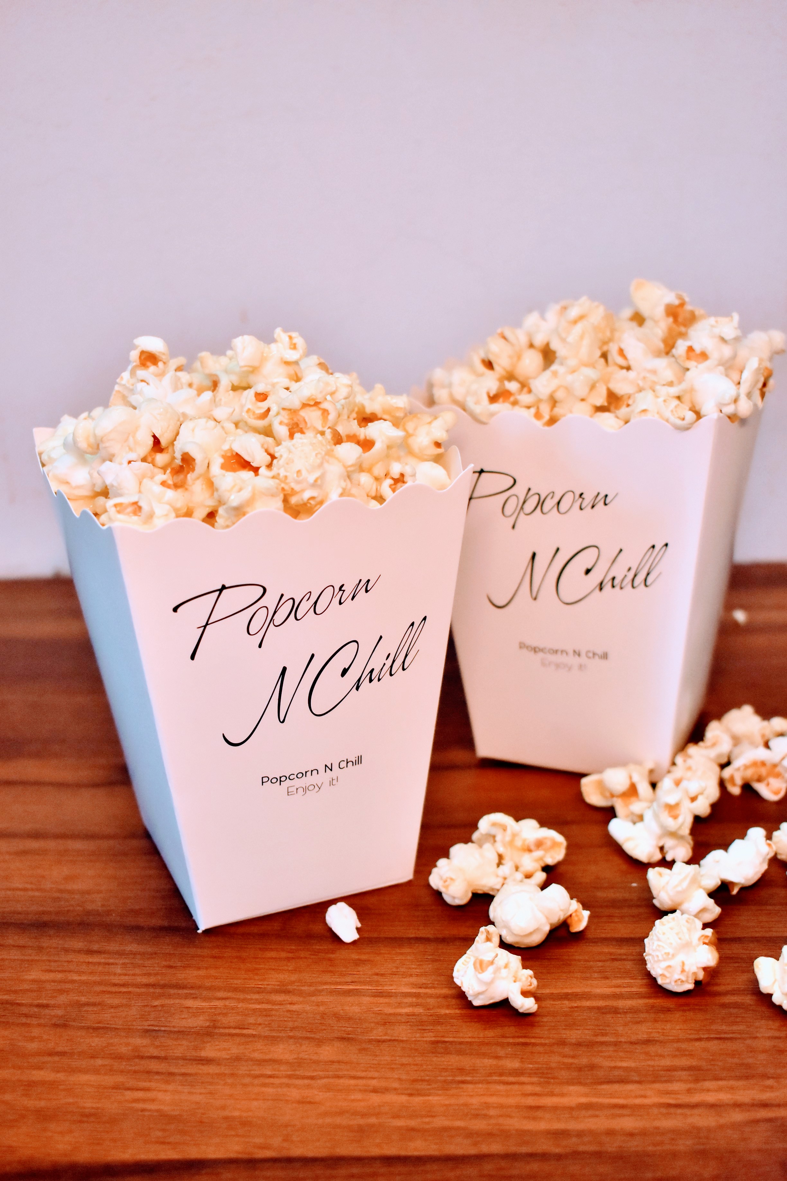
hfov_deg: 28.9
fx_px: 1525
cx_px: 394
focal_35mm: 46
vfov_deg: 42.3
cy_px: 590
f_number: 4.5
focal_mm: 31
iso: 1600
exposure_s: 1/125
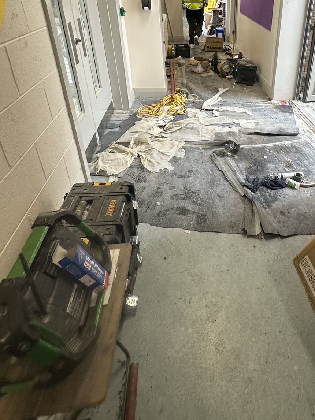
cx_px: 230
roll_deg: -4.6
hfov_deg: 52.8
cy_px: 131
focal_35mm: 25
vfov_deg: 67.0
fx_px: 303
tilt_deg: -28.9
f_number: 2.2
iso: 100
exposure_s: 1/99
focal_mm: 2.22
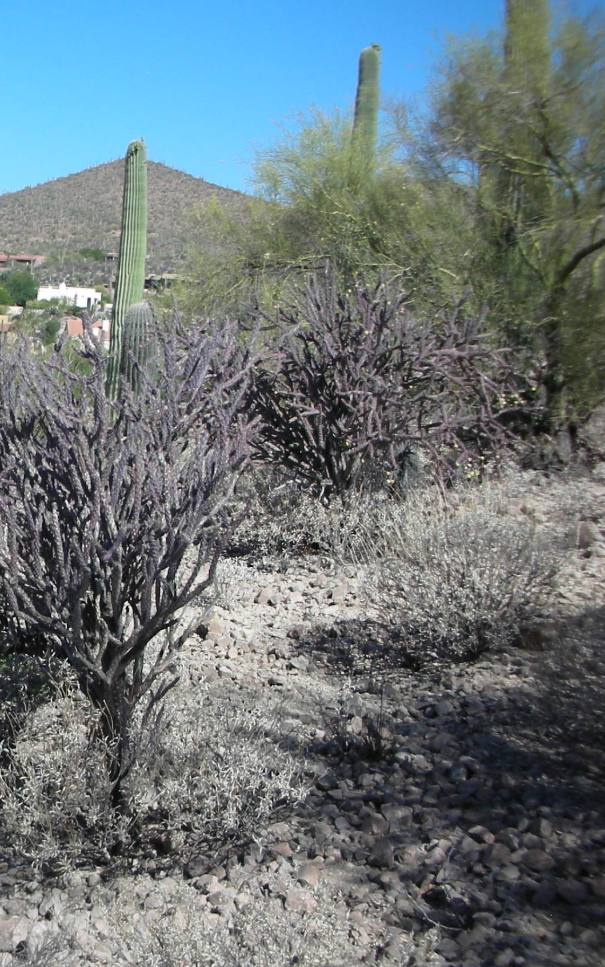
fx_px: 1635
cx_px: -187
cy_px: 505
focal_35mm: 62
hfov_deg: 19.3
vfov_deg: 33.0
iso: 50
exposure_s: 1/98.1
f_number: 8.5
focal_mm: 5.8
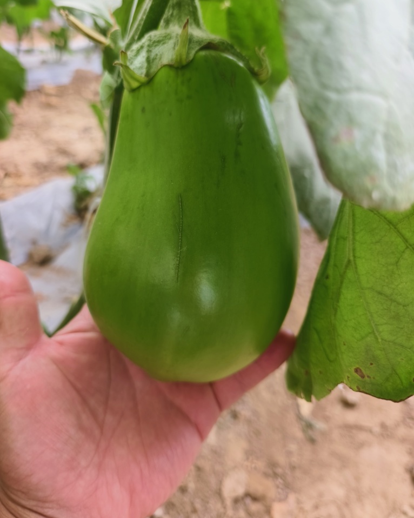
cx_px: 199
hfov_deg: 56.8
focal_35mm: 25
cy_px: 237
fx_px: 383
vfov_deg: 68.0
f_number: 1.75
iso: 90
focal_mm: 5.5
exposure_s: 1/100
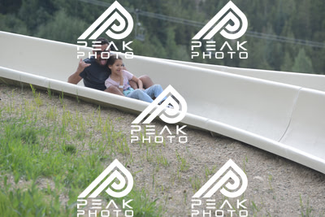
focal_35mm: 195
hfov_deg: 10.5
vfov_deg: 7.0
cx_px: 162
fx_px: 1761
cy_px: 108
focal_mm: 195
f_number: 6.3
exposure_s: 1/640
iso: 900
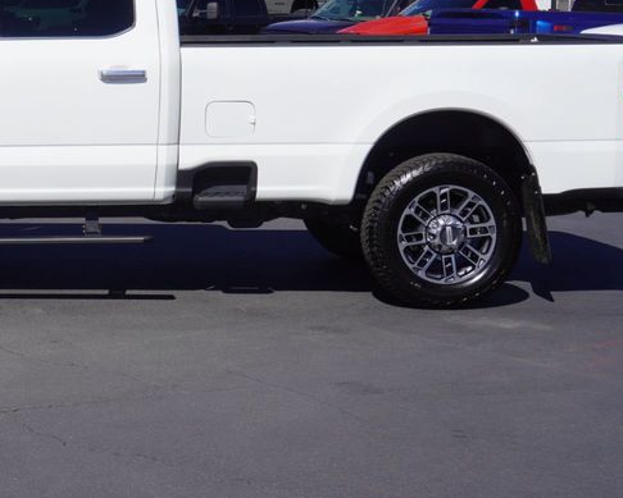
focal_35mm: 89
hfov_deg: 21.0
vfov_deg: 17.2
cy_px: 154
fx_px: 1641
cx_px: 41
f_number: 11
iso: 100
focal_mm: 30
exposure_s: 1/250
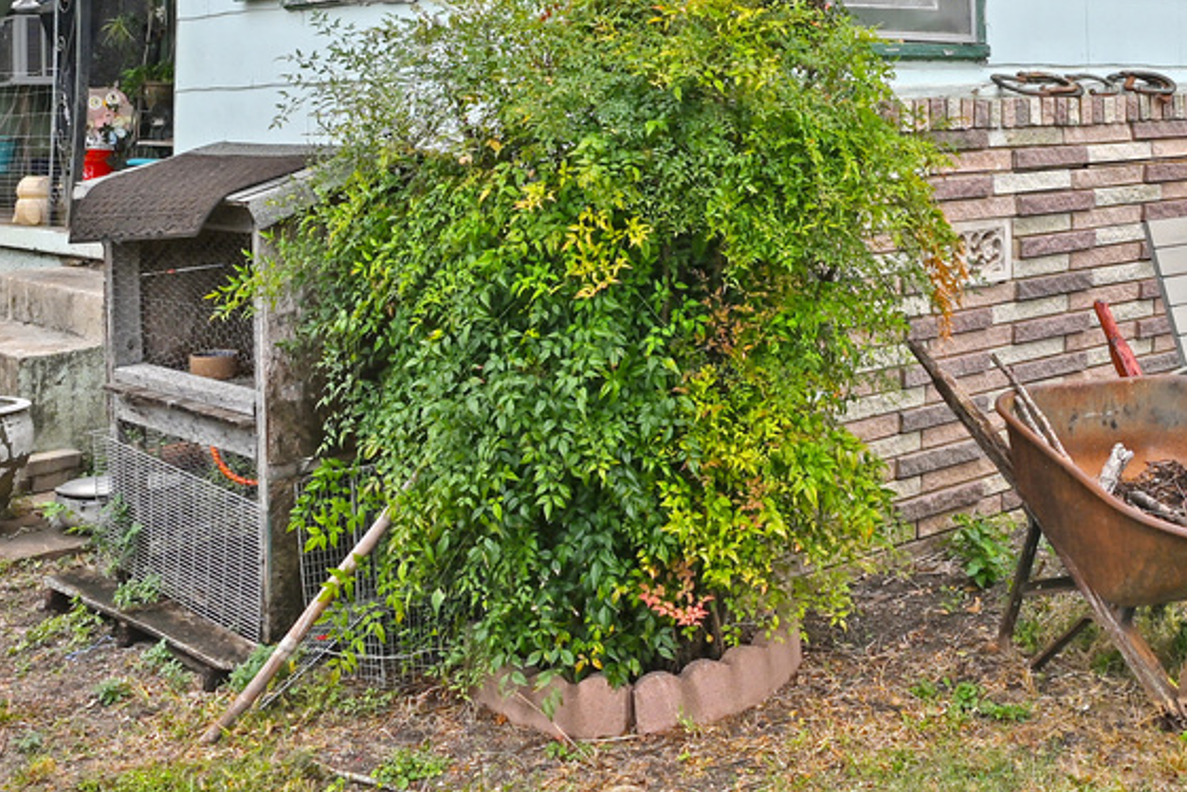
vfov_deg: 25.1
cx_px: 864
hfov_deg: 37.4
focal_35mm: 52
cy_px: 53
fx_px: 1714
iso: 64
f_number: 5.6
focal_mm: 12
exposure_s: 1/125
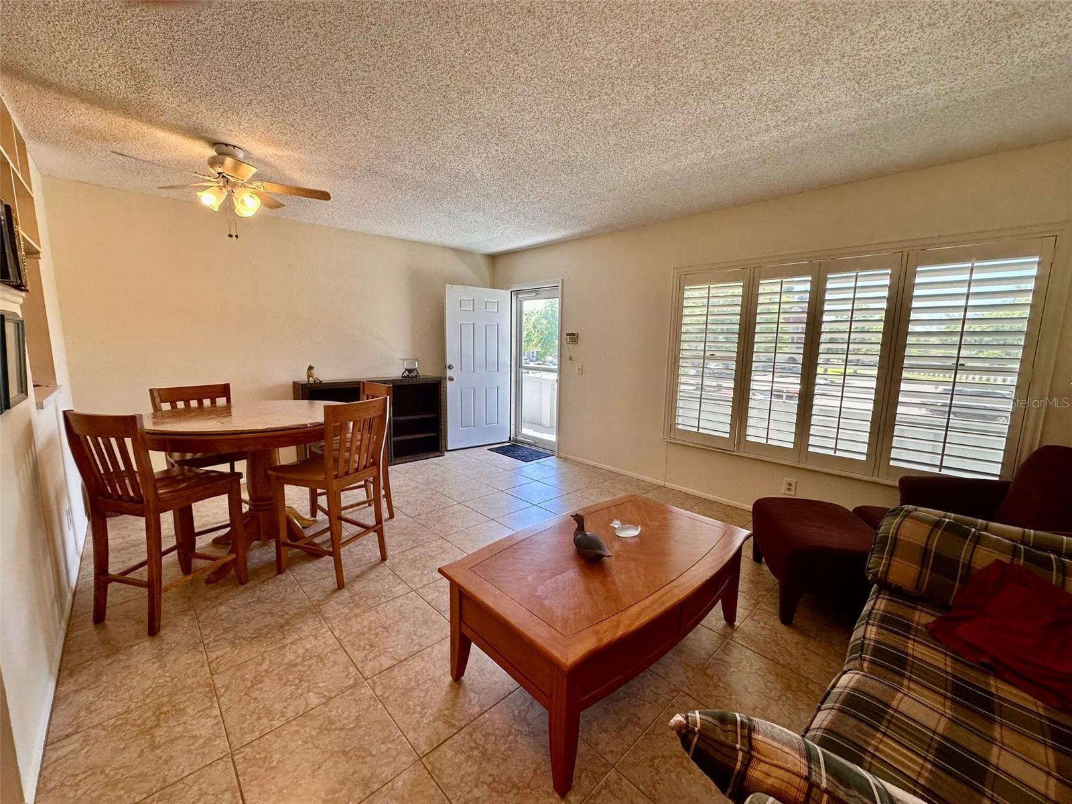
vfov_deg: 85.7
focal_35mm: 14
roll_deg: -1.3
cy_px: 402
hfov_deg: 102.1
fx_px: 434
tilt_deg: -8.6
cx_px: 536
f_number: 2.2
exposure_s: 1/120
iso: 64
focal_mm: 2.22
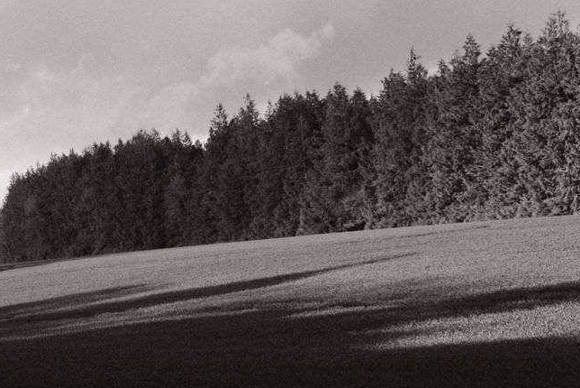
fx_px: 1160
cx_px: -90
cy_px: 126
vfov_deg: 18.9
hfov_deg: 25.6
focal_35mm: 72
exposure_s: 1/750
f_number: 8
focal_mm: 19.2
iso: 640
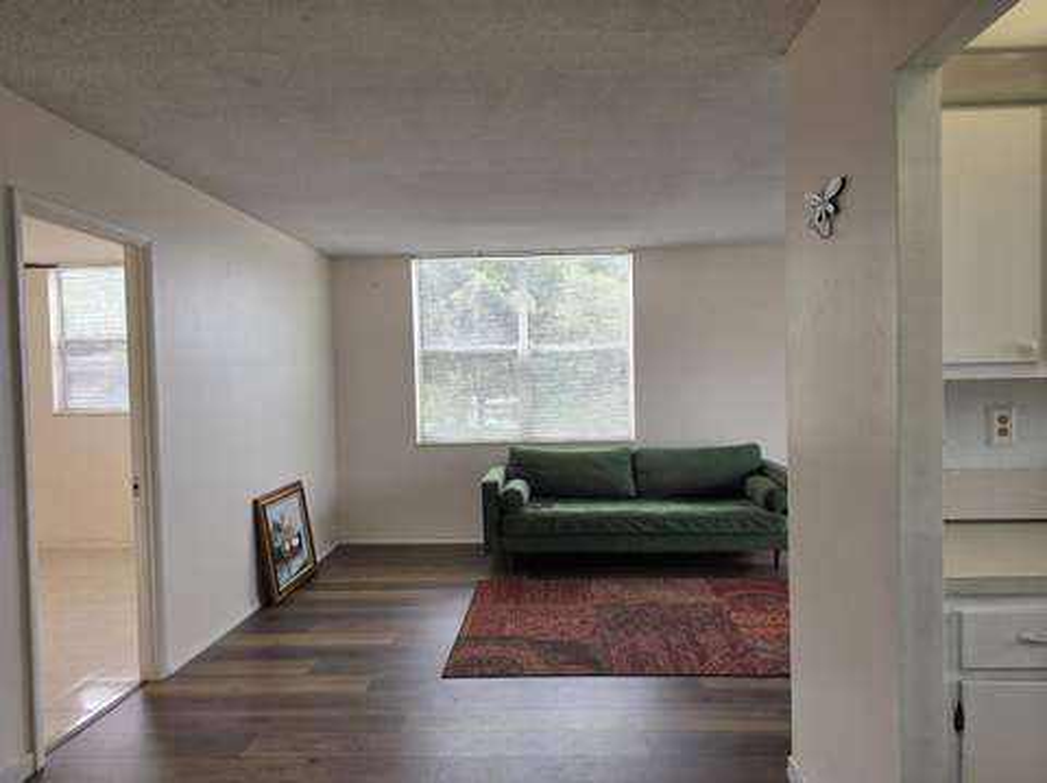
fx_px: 695
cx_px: 524
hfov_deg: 74.0
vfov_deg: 58.8
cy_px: 392
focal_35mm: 23
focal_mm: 6.5
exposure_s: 1/120
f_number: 1.4
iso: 16
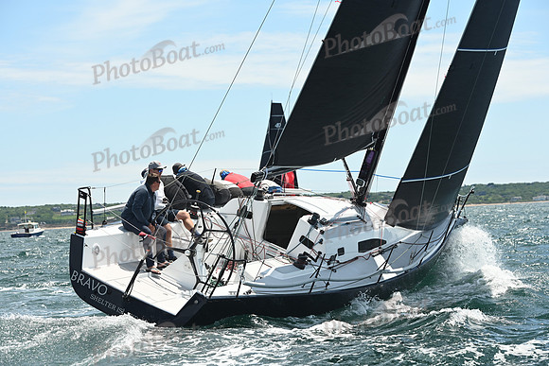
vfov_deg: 11.8
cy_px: 183
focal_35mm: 116
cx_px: 274
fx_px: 1769
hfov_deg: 17.6
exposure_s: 1/1000
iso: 320
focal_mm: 116
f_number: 7.1
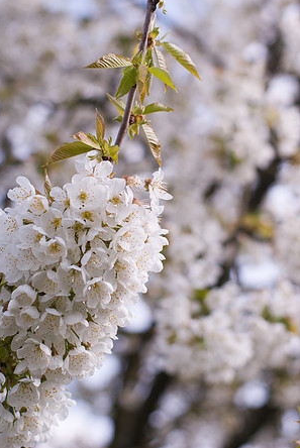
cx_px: 149
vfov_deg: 26.6
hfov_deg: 18.0
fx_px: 948
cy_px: 222
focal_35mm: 76
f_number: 9.5
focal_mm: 50
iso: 140
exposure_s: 1/1500
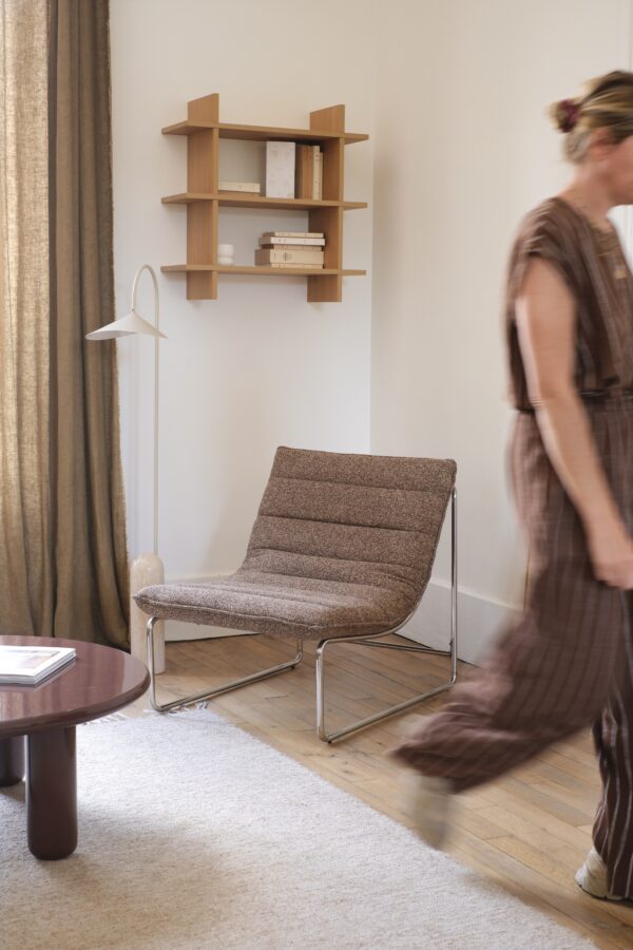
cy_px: 475
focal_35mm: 56
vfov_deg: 35.6
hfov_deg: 24.2
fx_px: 1477
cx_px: 316
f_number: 4
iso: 125
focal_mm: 37.6
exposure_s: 1/2400
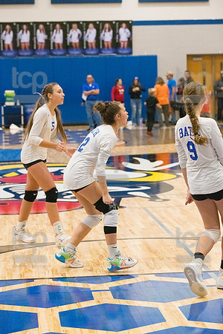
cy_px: 167
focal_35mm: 105
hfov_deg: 13.0
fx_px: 976
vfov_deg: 19.5
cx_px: 112
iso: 10000
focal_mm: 105
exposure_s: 1/1600
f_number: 4.5
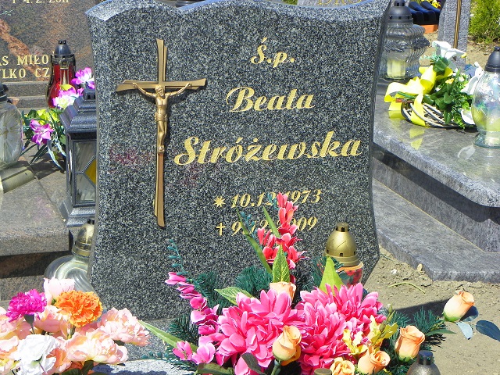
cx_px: 250
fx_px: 1401
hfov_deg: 20.2
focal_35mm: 97
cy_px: 188
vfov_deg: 15.2
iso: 64
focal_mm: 17.3
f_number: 5
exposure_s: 1/250
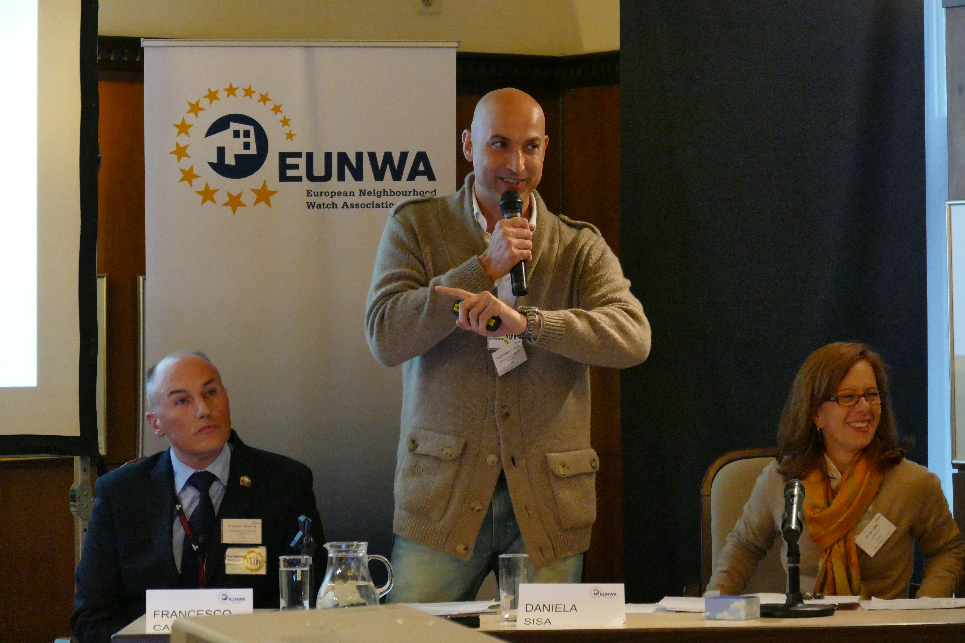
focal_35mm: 135
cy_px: 322
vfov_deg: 10.2
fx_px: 3618
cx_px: 482
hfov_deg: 15.2
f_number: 3.9
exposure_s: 1/125
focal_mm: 49.07
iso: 3200
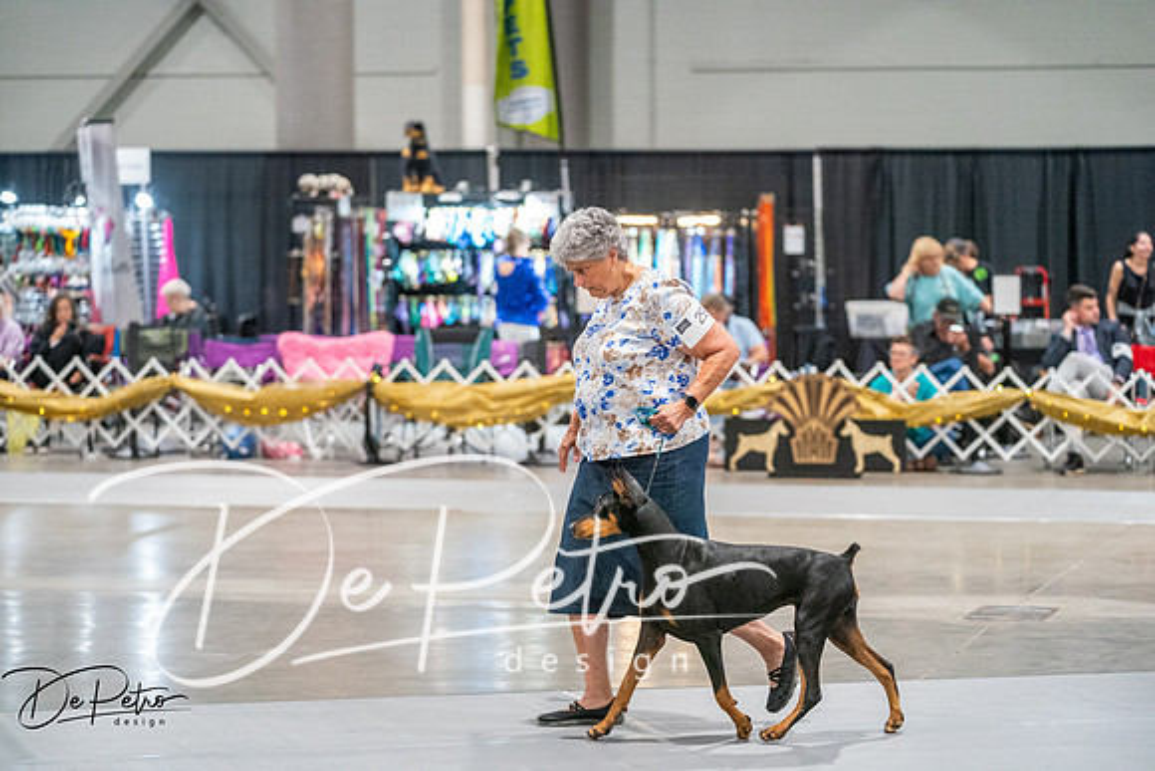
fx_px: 3626
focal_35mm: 113
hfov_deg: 18.1
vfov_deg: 12.1
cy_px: 386
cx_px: 578
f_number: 2.8
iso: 6400
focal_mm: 113
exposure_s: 1/250
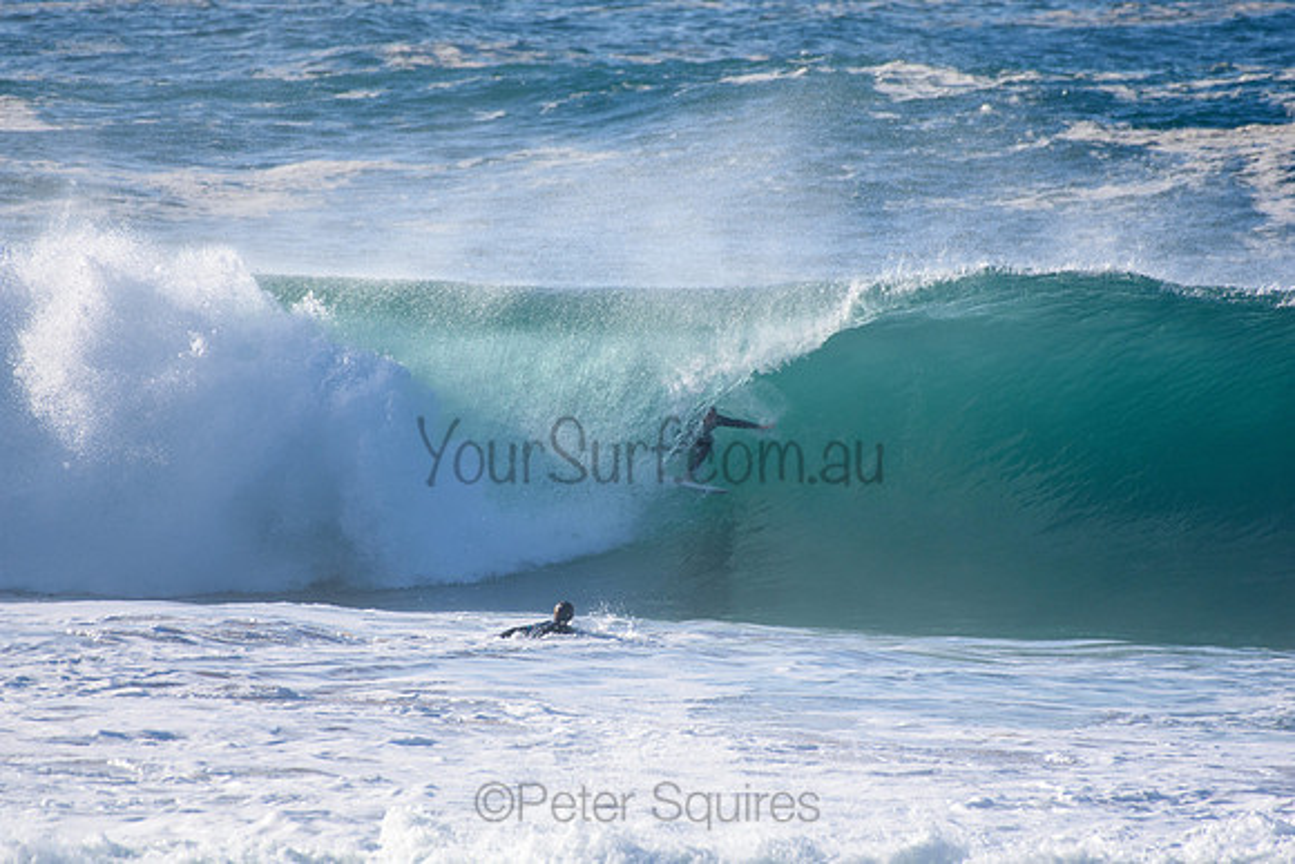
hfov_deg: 2.7
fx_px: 26984
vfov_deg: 1.8
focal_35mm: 750
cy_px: 432
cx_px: 648
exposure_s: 1/2000
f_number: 5.6
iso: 320
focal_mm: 500
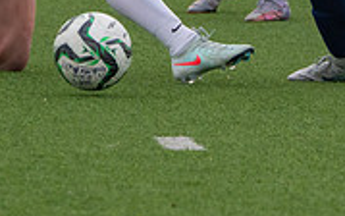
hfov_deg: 2.0
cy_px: -256
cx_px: 11
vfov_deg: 1.2
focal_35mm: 1068
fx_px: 10045
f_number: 5.6
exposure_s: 1/1250
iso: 800
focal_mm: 235
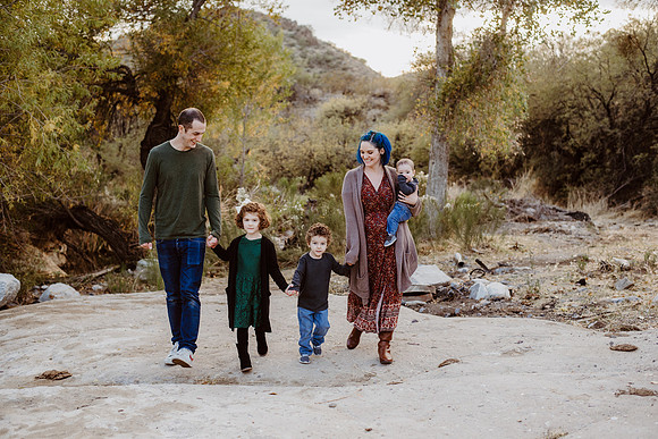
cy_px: 220
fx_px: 914
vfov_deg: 27.0
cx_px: 329
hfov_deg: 39.6
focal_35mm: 50
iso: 400
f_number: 3.2
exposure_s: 1/500
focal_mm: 50
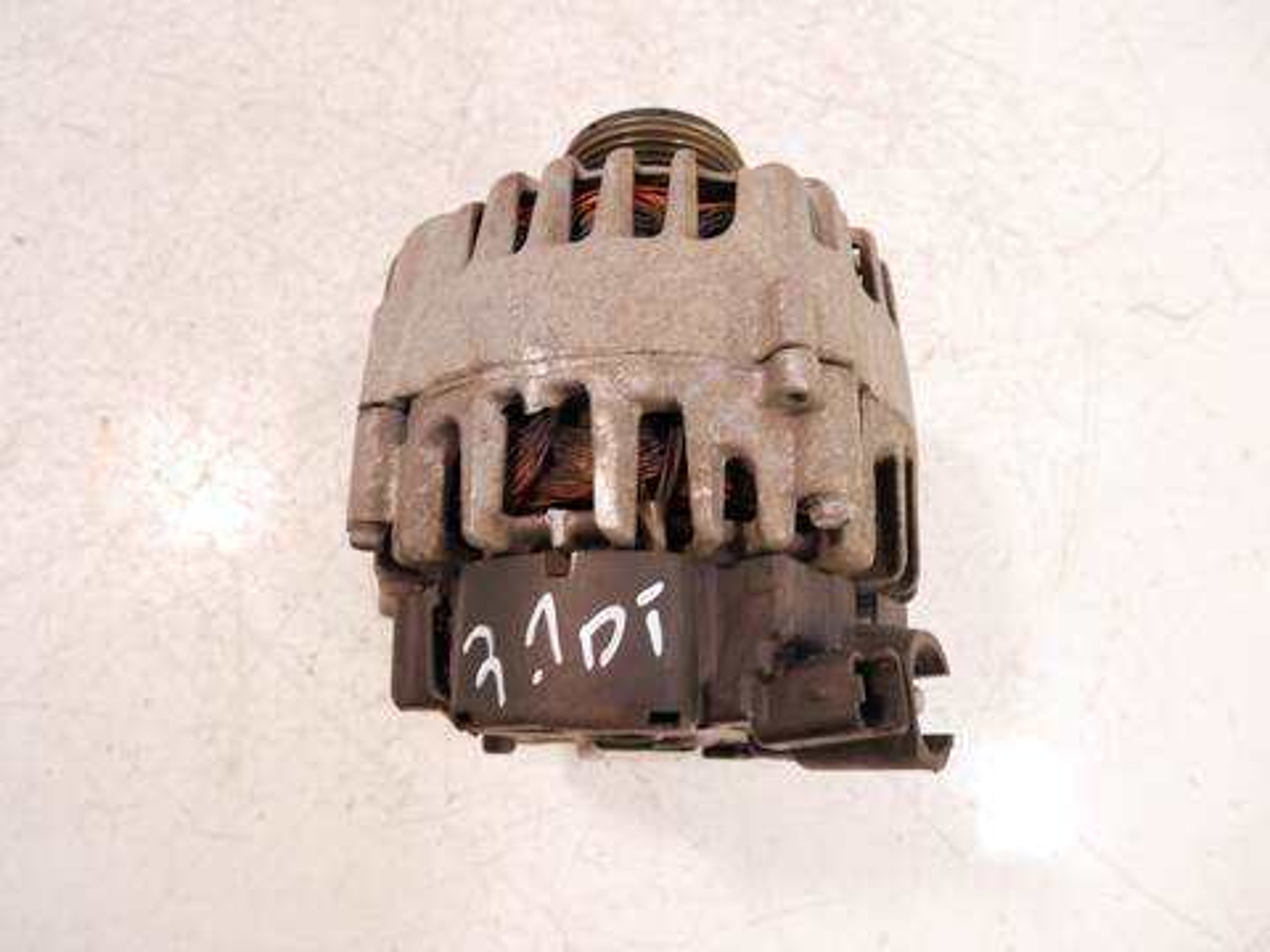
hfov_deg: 71.6
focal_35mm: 24
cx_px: 635
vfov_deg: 56.8
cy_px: 476
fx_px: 881
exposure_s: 1/125
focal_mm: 12
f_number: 3.5
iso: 1600
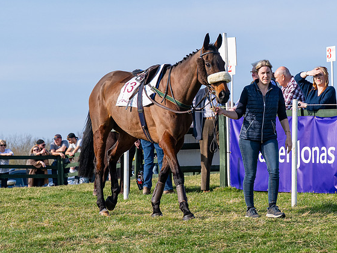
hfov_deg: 10.6
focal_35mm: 187
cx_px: 216
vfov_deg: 7.9
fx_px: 1820
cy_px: 83
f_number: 4.5
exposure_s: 1/2000
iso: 200
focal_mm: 70
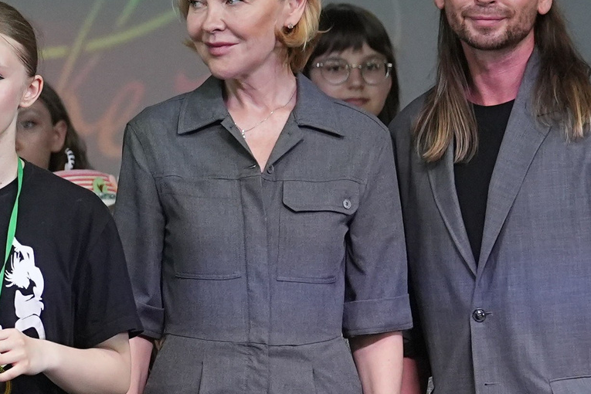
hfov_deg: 3.4
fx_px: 9948
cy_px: 176
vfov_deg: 2.3
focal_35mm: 606
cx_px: -256
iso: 1600
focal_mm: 121
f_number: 2.8
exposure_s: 1/400
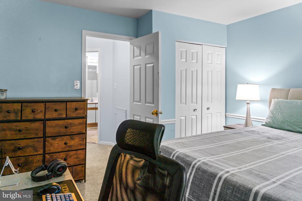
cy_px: 100
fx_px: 201
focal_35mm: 24
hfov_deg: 73.7
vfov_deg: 53.1
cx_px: 151
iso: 800
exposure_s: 1/60
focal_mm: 16
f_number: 4
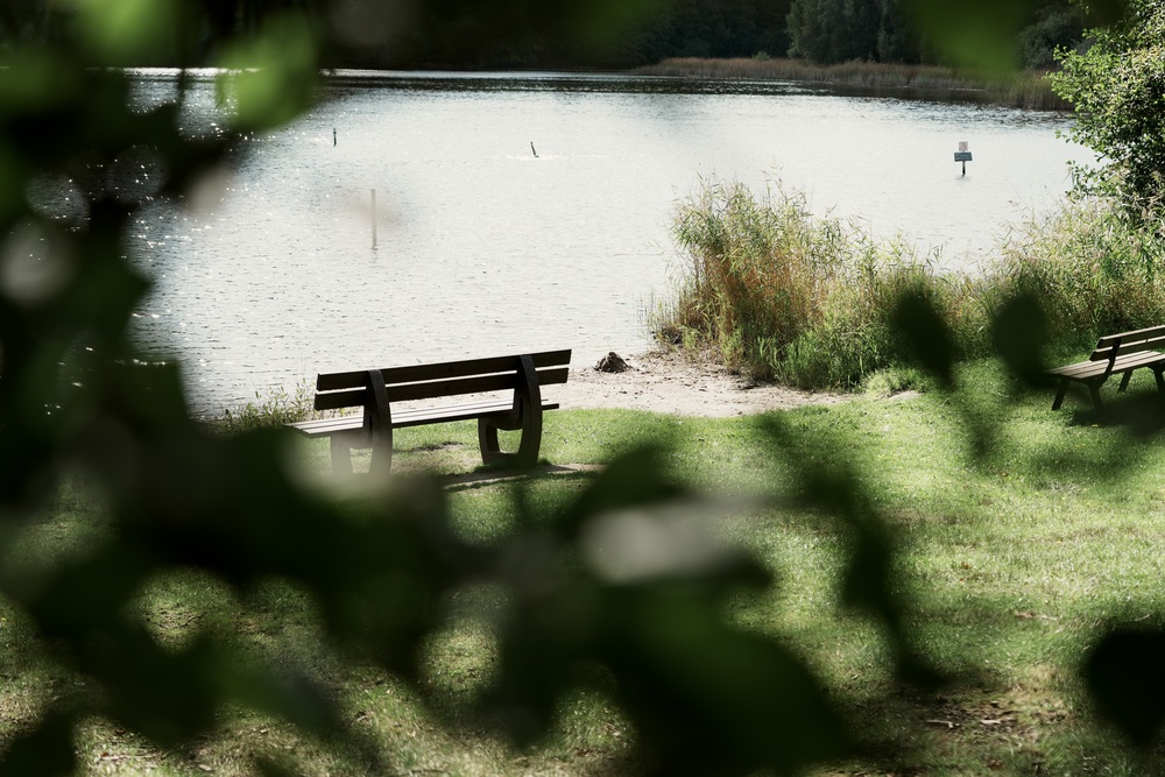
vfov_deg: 21.6
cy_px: 388
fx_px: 2039
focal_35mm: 63
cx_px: 582
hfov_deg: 31.9
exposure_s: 1/500
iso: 100
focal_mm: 63
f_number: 4
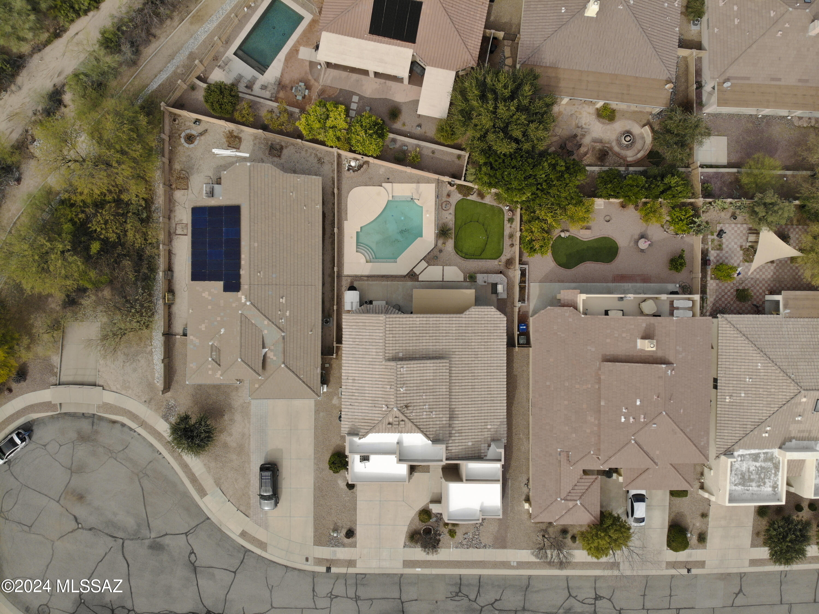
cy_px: 307
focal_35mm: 24
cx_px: 410
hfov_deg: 71.6
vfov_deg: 56.8
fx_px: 568
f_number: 2.8
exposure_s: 1/680
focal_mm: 4.5
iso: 105
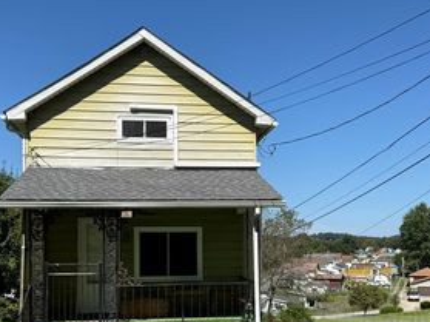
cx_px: 197
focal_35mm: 43
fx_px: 534
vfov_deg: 33.0
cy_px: 233
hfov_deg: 43.8
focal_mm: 6.76
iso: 80
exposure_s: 1/4975
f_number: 1.78
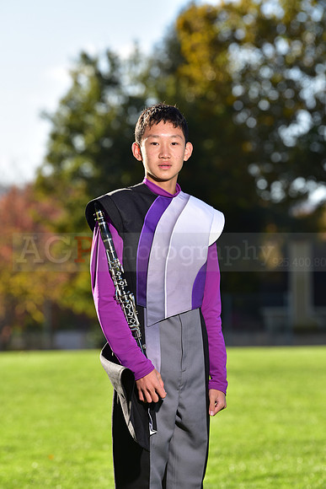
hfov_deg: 7.4
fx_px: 2511
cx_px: 163
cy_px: 244
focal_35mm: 185
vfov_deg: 11.1
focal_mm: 185
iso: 80
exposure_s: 1/250
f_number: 5.6
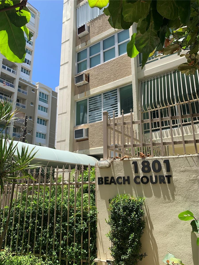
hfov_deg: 53.1
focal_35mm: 26
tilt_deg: +17.4
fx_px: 199
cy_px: 132
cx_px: 100
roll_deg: +0.3
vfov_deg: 67.3
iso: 25
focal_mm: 4.25
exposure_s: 1/1387
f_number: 1.8
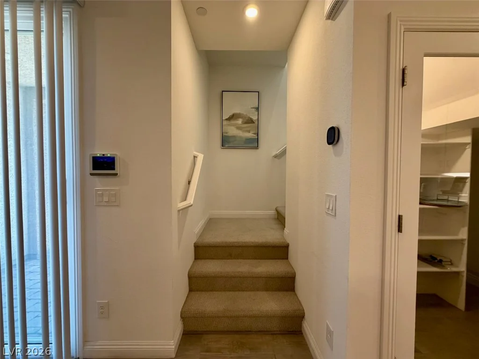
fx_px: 194
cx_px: 240
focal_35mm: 14
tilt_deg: -1.9
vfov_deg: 85.7
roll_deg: +0.6
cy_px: 180
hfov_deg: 102.1
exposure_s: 1/120
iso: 320
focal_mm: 2.22
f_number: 2.2
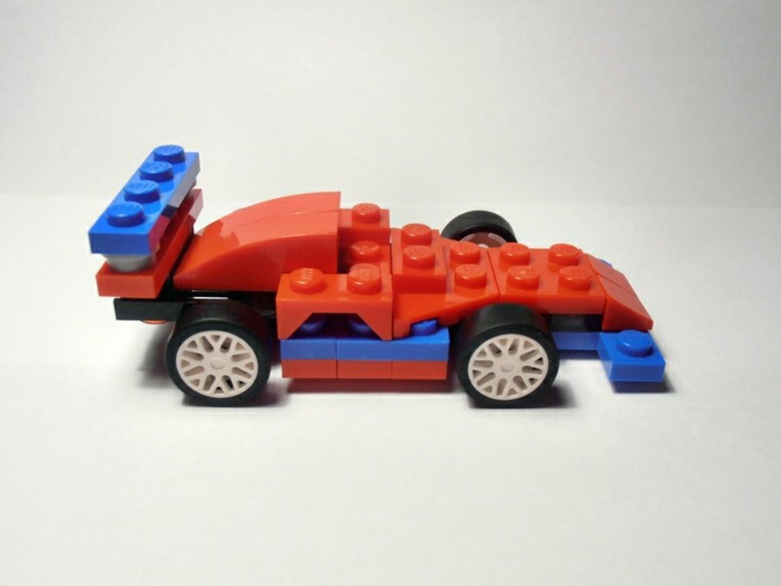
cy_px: 293
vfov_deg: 38.7
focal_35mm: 37
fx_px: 835
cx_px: 390
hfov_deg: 50.1
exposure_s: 1/50
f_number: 3.9
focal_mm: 6.61
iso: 80
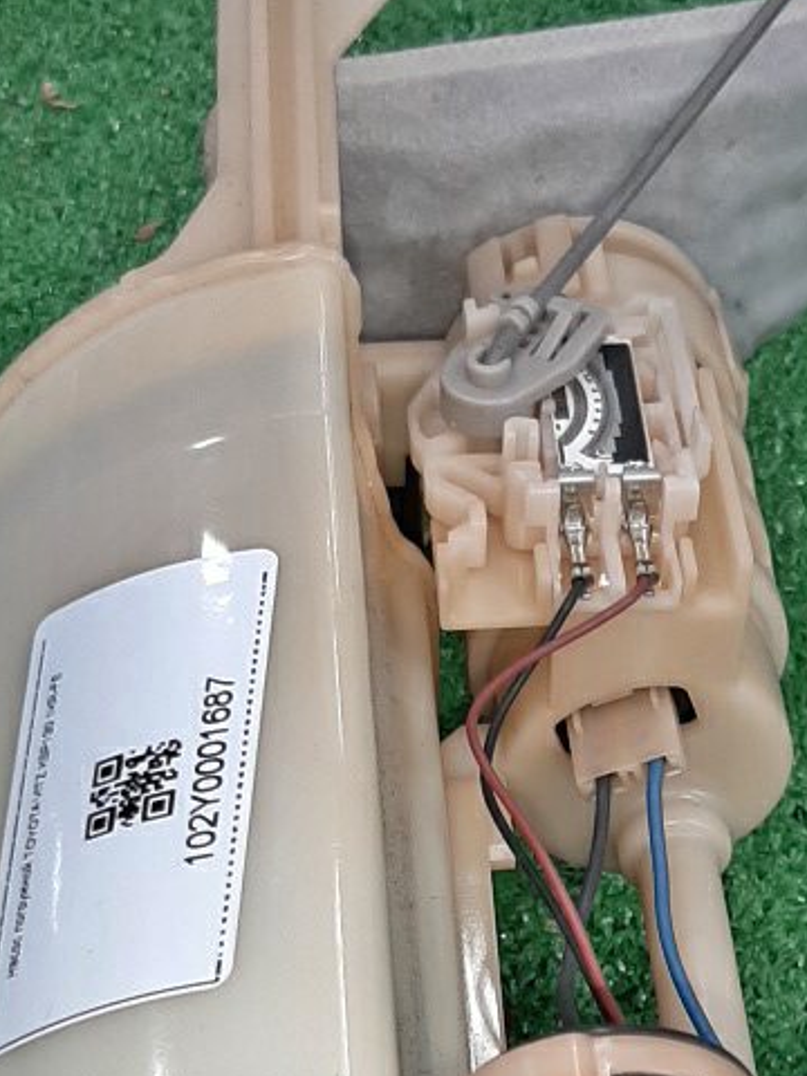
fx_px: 2425
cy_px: 908
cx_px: 520
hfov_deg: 18.9
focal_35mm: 78
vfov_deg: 24.5
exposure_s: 1/50
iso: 80
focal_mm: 3.93
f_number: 1.7
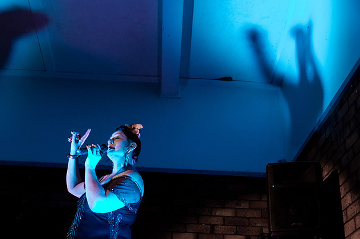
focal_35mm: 49
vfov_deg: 27.5
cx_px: 180
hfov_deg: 40.4
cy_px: 120
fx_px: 490
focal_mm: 32.5
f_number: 3.5
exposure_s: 1/100
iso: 6400
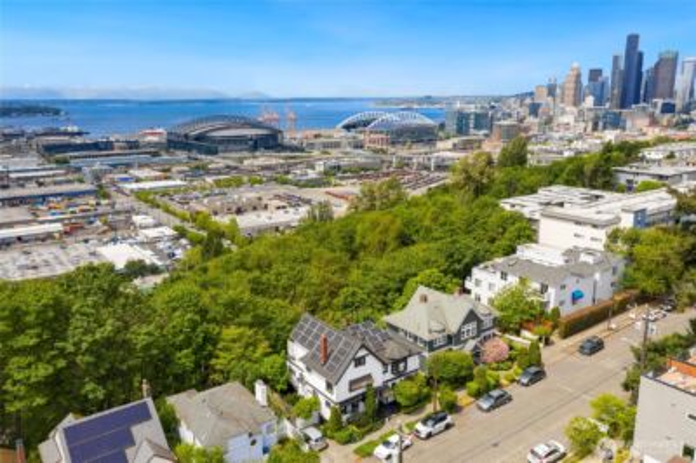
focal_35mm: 28
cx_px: 348
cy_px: 232
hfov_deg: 65.5
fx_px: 541
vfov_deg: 46.3
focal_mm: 10.26
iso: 100
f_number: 4.5
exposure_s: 1/60
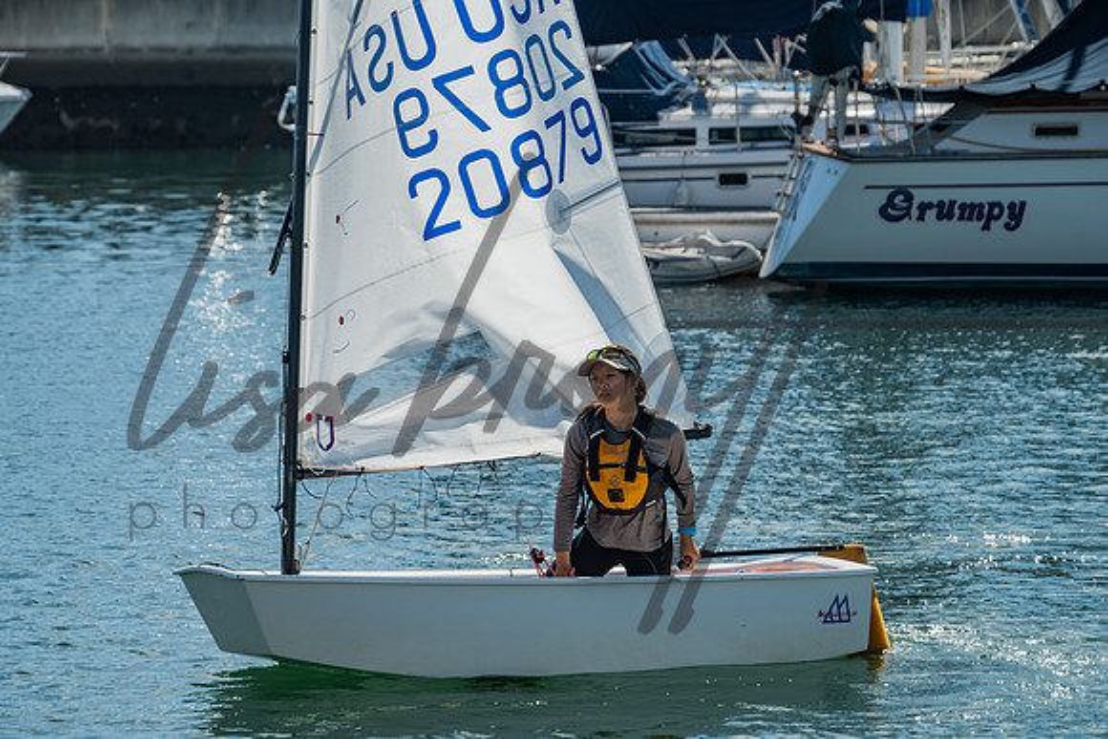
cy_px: 466
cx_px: 570
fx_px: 5825
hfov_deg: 10.9
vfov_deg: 7.3
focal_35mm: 189
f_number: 6.3
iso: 100
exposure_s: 1/250
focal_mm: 150
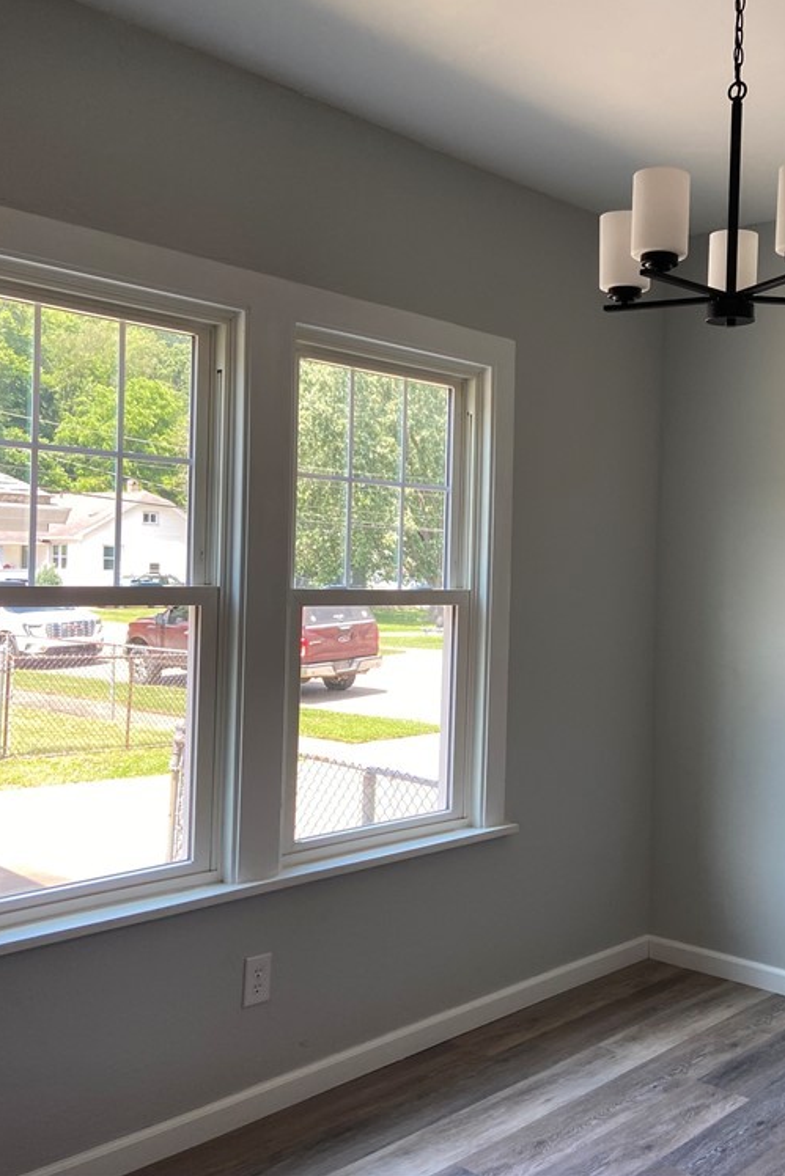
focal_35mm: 37
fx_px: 1210
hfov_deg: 35.1
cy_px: 574
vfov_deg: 51.9
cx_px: 595
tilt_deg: +0.2
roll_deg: -0.6
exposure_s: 1/122
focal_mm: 4.25
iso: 40
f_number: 1.8
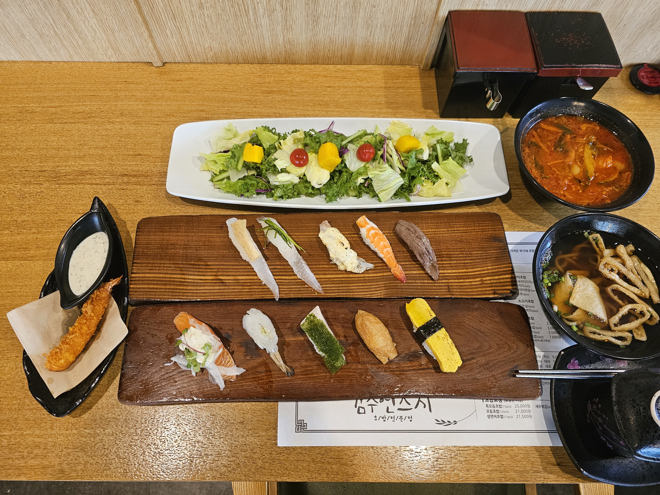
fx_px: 439
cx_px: 330
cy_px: 248
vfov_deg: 58.9
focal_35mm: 23
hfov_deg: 73.9
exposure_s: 1/40
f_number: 1.7
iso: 500
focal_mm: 6.3
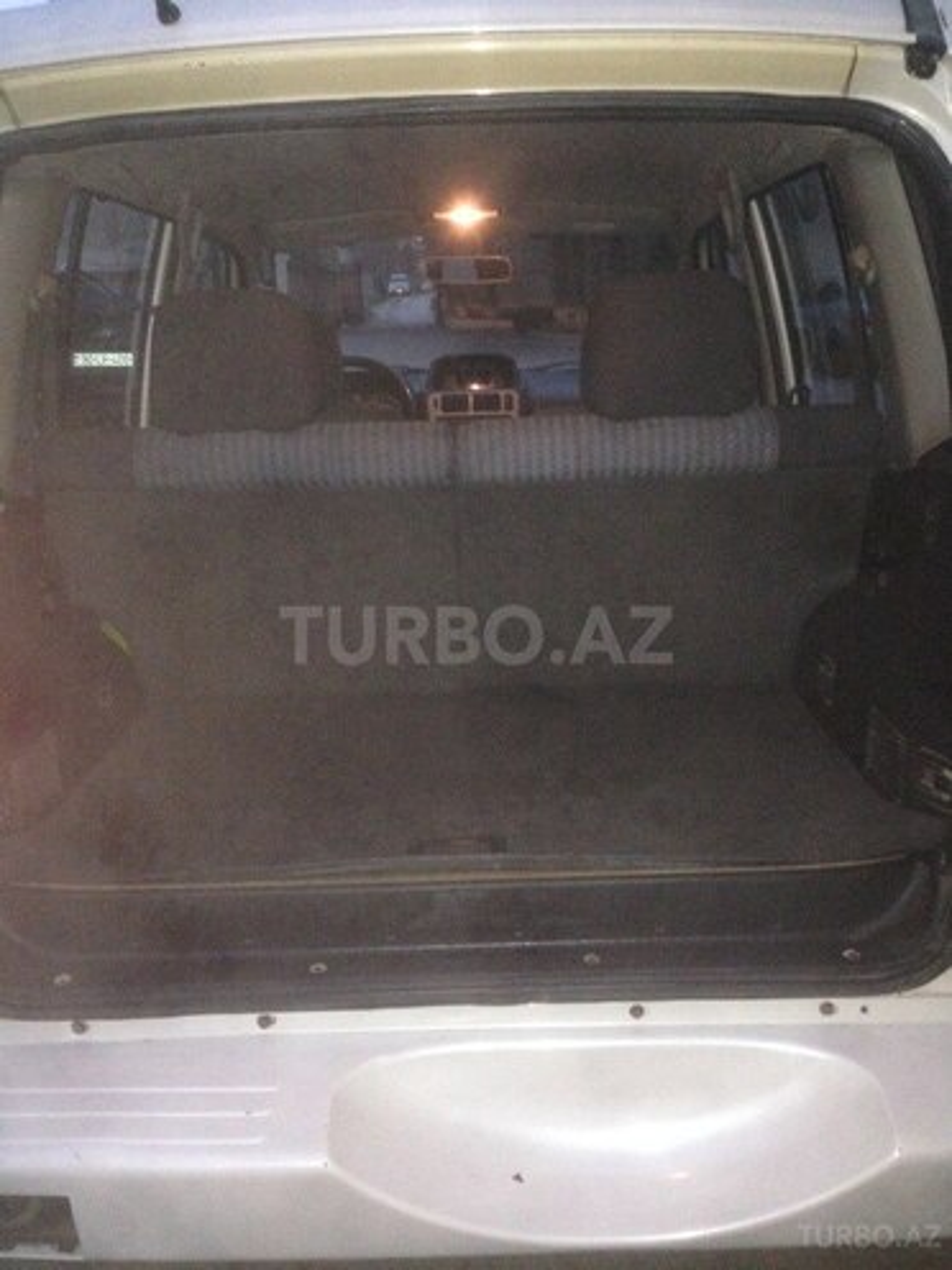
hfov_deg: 42.9
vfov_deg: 55.4
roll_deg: -1.5
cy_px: 635
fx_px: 1210
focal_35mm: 33
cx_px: 476
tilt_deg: -15.3
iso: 400
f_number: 2.4
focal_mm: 4.12
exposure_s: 1/16
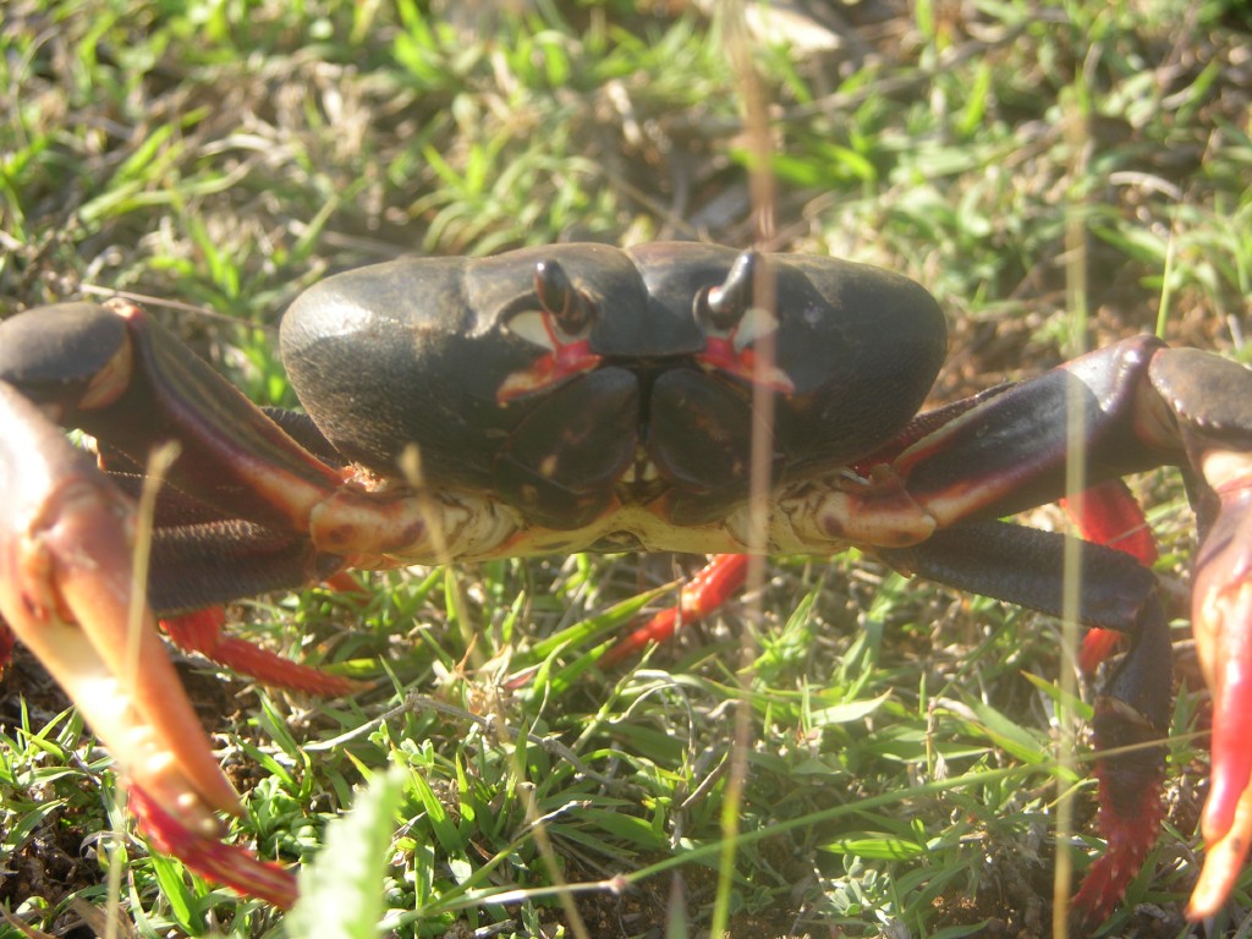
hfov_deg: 21.1
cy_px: 470
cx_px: 626
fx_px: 3364
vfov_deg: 15.9
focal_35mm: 93
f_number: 3.6
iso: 50
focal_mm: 23.7
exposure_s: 1/124
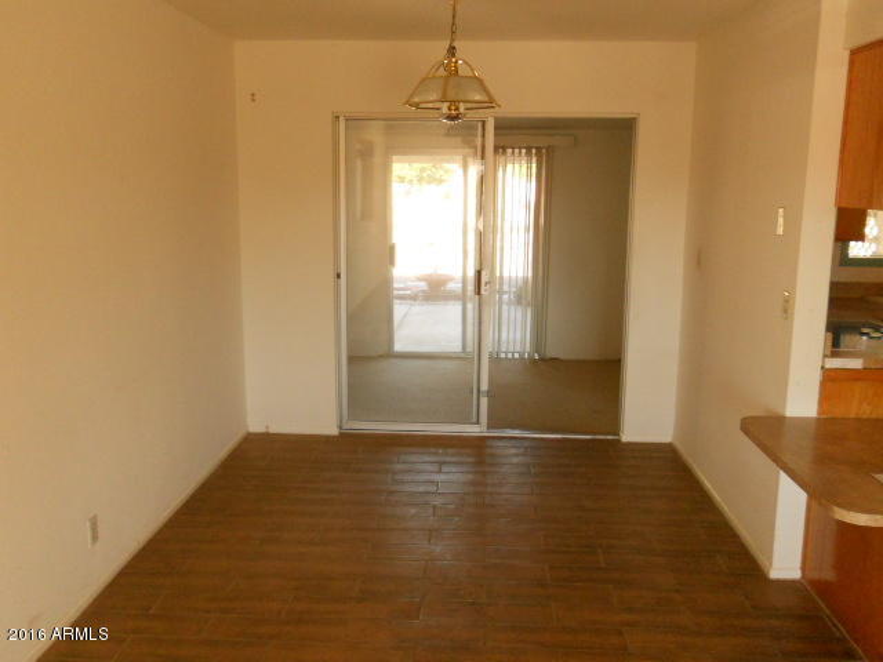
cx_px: 442
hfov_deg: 56.8
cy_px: 331
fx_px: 816
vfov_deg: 44.2
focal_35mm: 32
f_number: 3.5
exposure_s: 1/125
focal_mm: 5.8
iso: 400
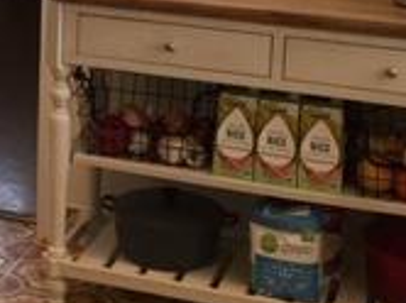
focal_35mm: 112
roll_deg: -0.8
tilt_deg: -9.0
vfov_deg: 12.9
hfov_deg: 17.0
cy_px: -56
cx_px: -42
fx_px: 1312
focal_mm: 4.15
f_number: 2.2
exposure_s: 1/30
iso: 64
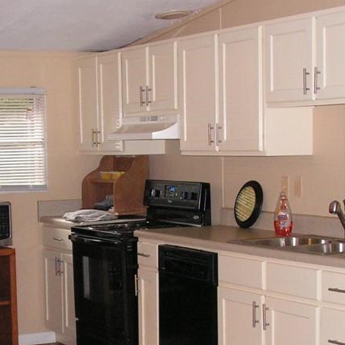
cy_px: 282
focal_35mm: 92
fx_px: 1037
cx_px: 130
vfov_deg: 18.7
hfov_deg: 18.9
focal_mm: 7.4
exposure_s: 1/40
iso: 200
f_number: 3.2
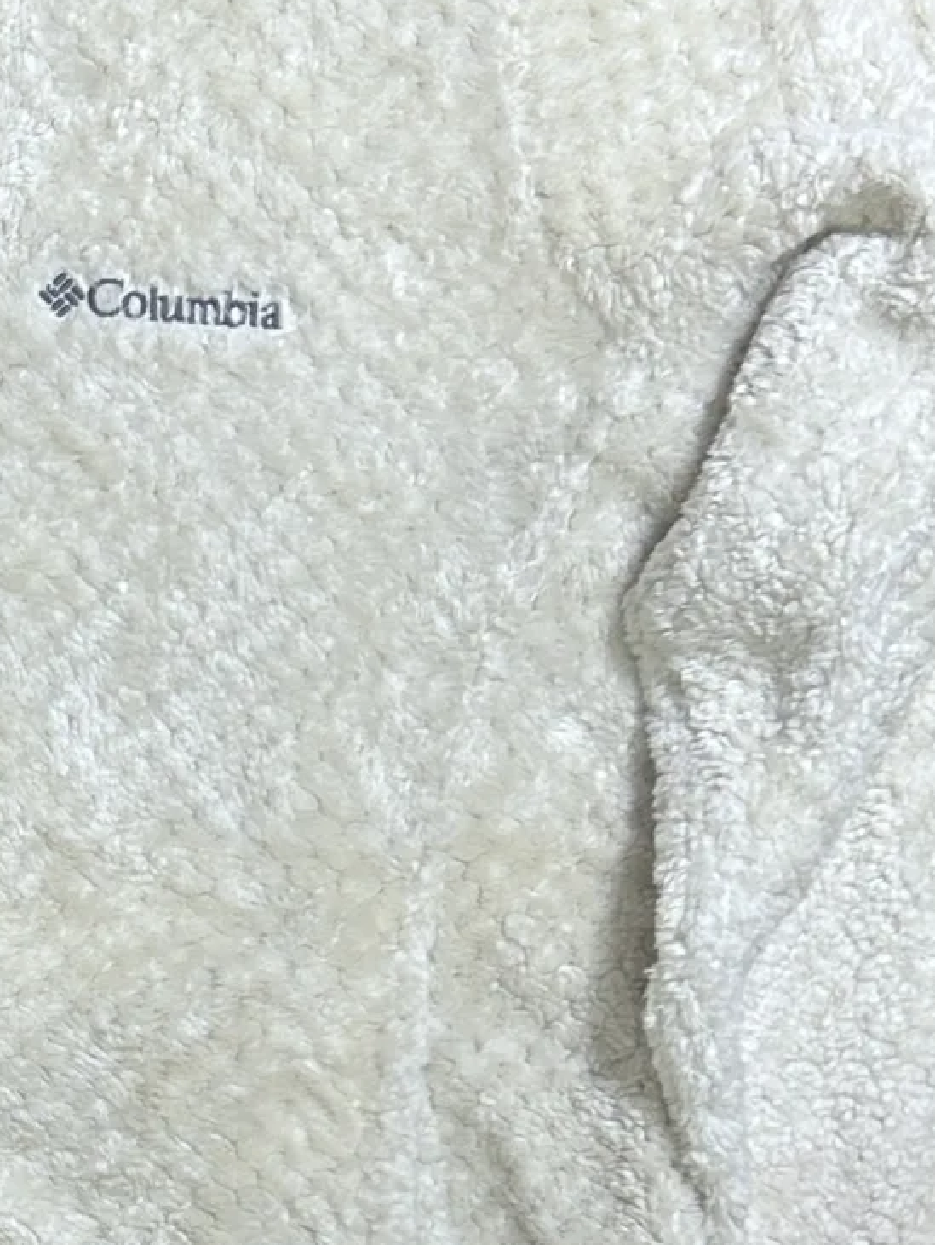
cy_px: 998
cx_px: -238
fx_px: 3274
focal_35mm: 91
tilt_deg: -67.4
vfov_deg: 21.3
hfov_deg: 15.6
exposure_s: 1/50
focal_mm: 5.7
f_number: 1.5
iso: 80
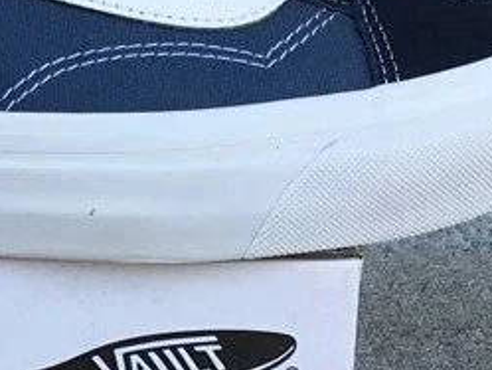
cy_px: 199
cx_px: 2
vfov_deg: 13.2
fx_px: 1593
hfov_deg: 17.2
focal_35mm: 112
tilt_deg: -18.7
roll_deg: +0.3
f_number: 2.4
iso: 25
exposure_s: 1/244
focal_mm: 3.3
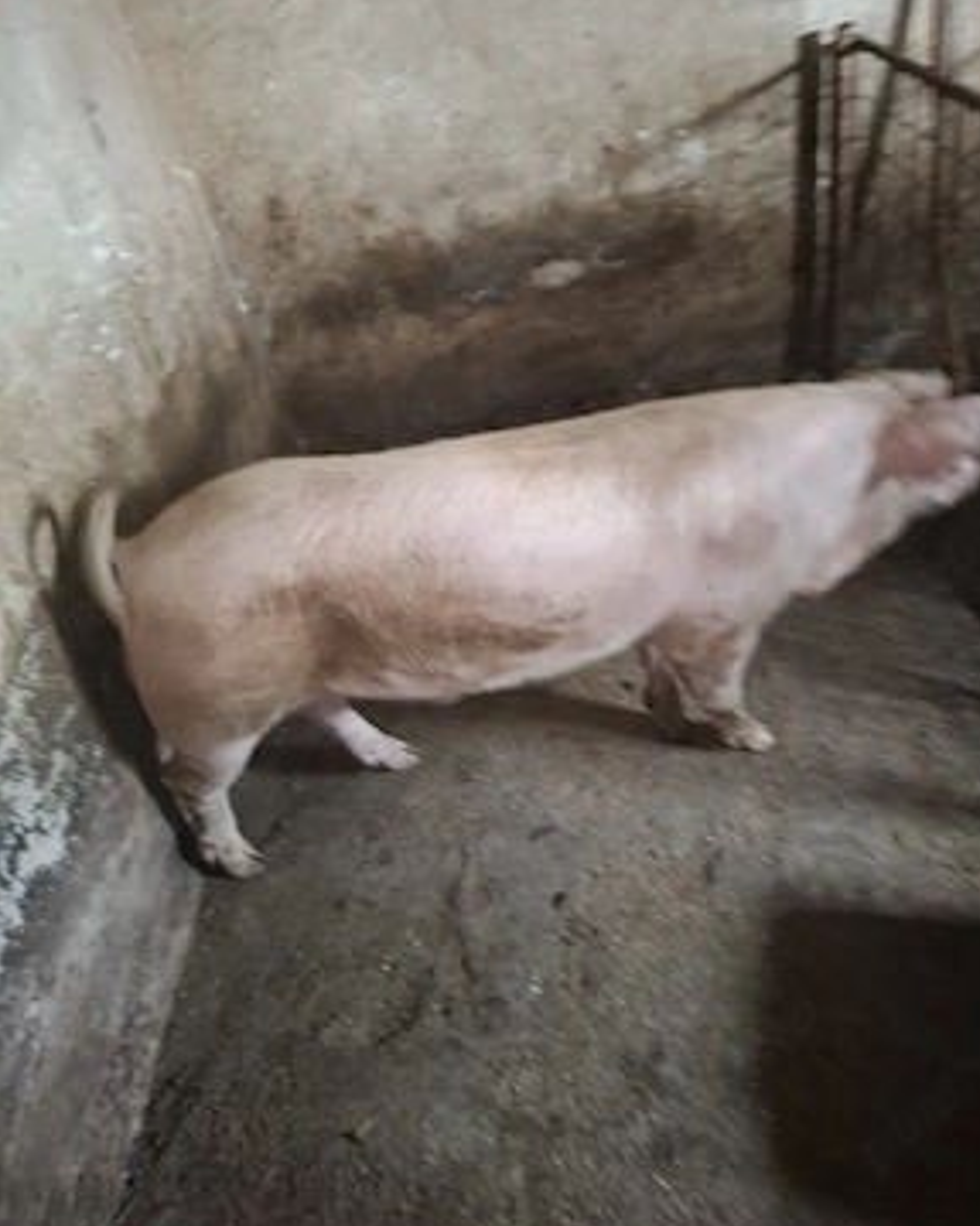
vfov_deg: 68.1
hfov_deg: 56.8
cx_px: 509
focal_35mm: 25
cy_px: 591
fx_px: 907
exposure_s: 1/25
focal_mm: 5.54
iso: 500
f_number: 1.8
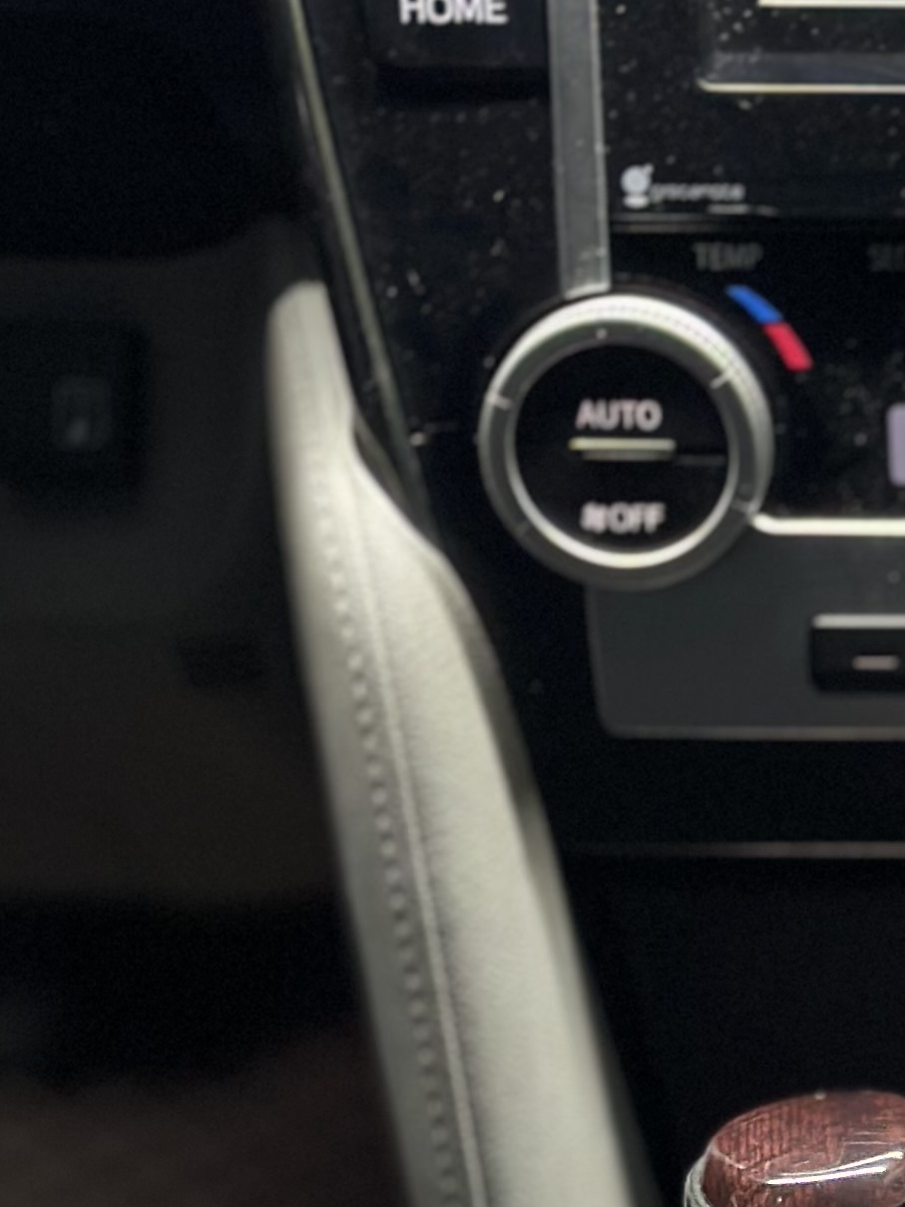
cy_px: 1184
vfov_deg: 12.2
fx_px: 5579
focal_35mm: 160
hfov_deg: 9.0
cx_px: 1501
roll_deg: -1.2
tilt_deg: -34.5
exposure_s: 1/50
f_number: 1.78
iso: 160
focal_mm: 6.86
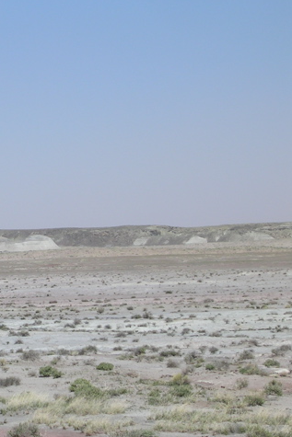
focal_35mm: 161
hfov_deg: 8.5
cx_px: -1
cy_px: 217
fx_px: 1957
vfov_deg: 12.8
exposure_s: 1/534
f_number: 4.9
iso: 50
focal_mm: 17.4
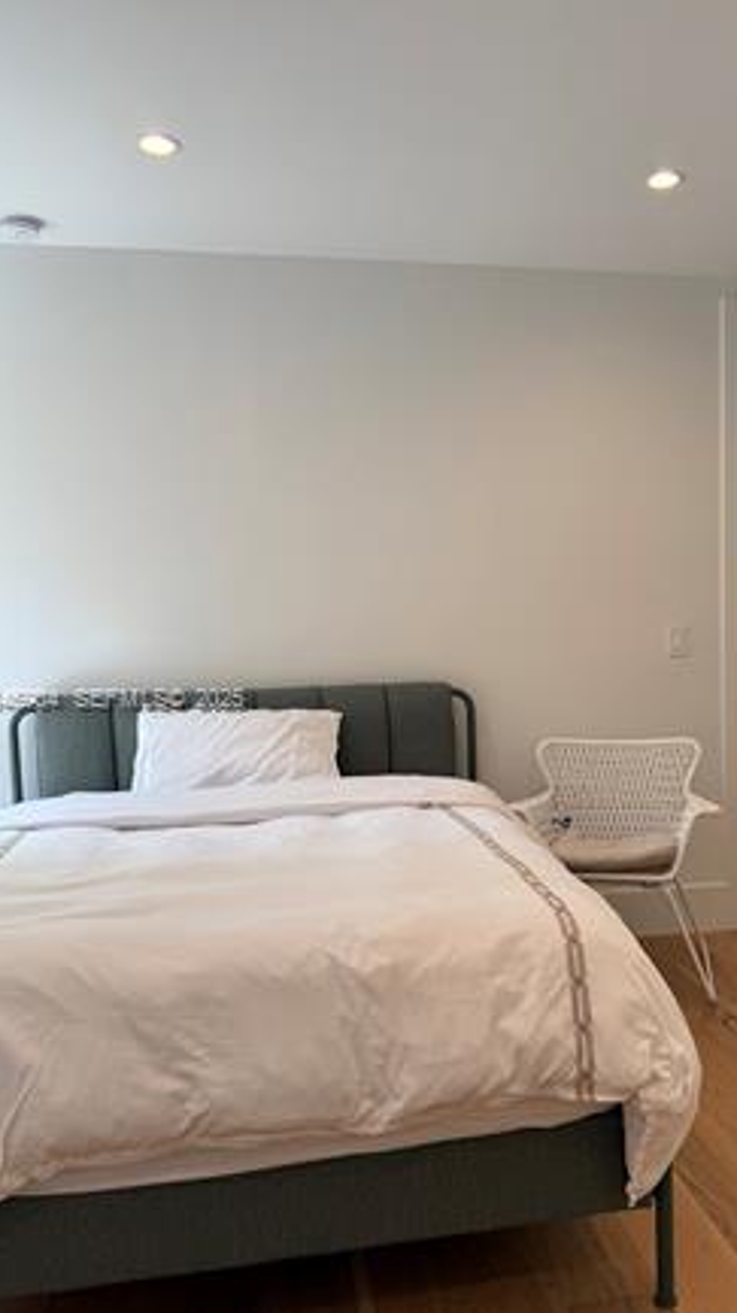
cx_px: 488
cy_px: 700
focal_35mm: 29
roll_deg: +2.0
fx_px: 1009
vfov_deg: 66.0
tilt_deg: -4.0
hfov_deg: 39.7
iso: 64
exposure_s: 1/175
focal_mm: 6.76
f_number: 1.78
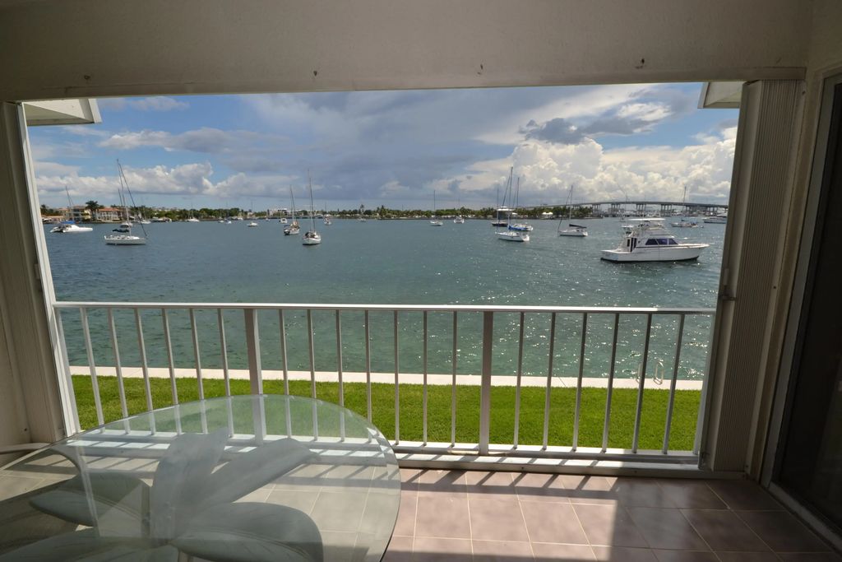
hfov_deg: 95.0
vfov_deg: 72.1
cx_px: 421
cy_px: 281
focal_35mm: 16
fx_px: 386
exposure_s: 1/200
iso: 100
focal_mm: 11
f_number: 11
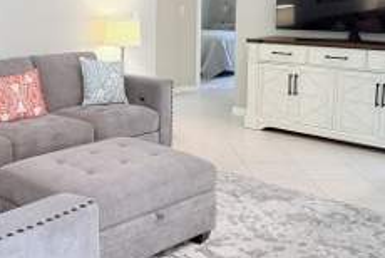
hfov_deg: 36.8
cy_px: 55
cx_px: 77
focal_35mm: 52
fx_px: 557
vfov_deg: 25.7
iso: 320
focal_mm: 6.76
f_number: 1.78
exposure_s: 1/60
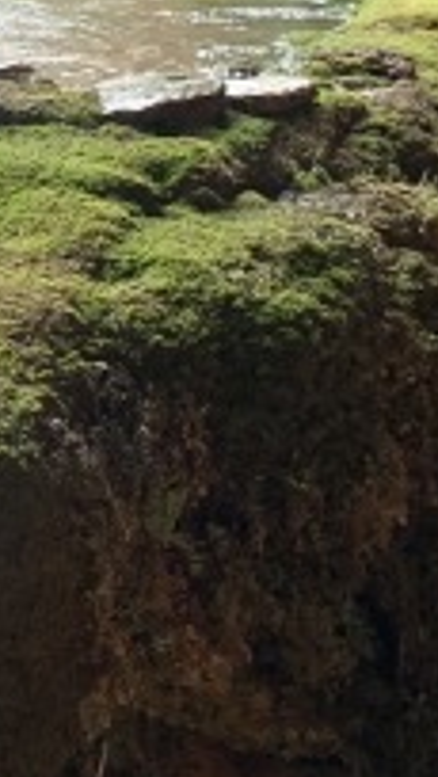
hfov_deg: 6.8
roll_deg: +0.2
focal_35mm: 142
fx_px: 2927
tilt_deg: +0.1
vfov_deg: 14.5
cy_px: -217
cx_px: -1268
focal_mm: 4.25
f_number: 1.8
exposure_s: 1/121
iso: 40
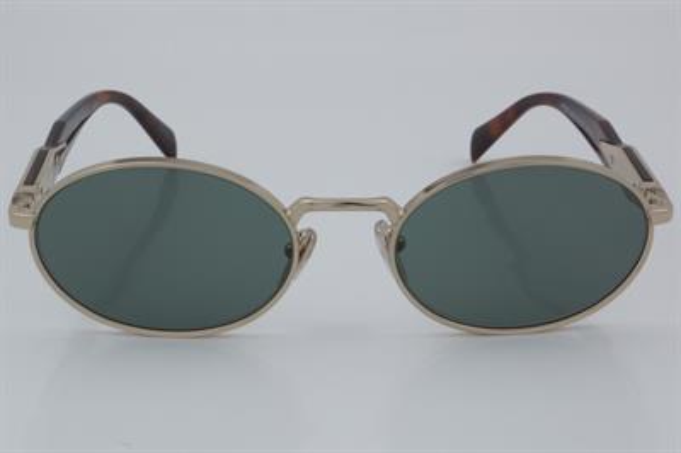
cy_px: 226
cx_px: 340
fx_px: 1559
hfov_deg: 24.6
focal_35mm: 82
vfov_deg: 16.5
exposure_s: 1/4
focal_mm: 55
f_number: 32
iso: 100
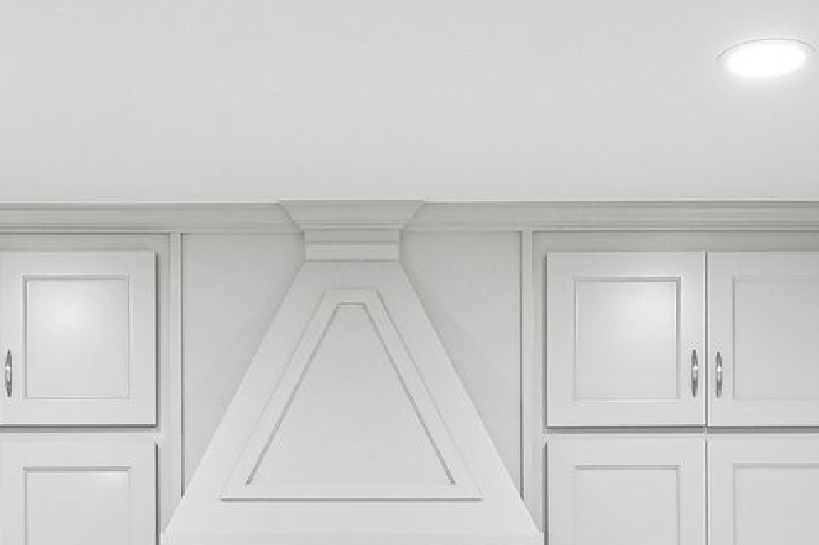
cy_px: 841
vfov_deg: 14.7
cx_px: 351
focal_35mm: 86
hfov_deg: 23.6
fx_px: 1958
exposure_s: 1/25
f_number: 8
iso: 400
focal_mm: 20.5
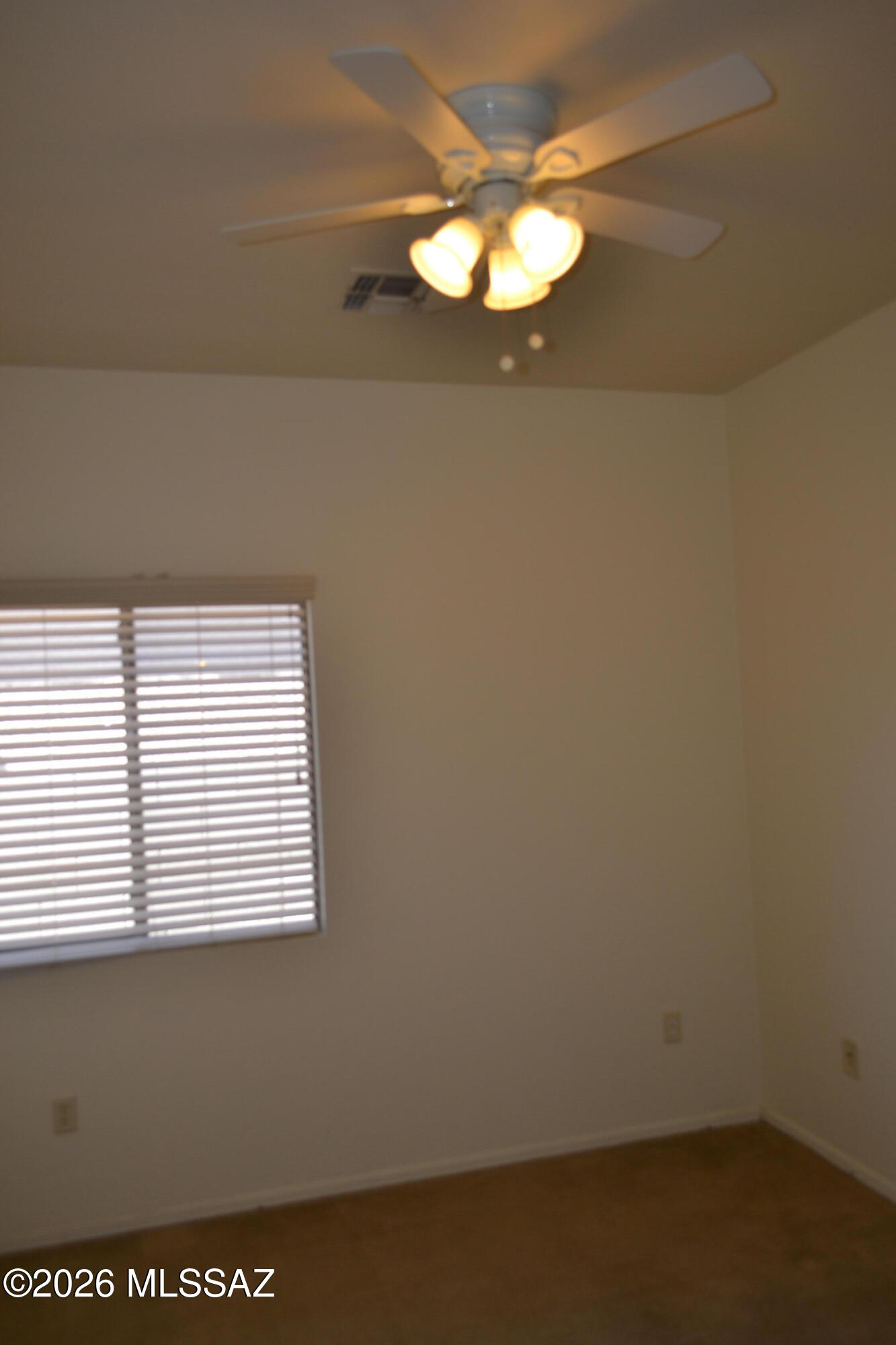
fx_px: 1008
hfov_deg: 47.9
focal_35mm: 27
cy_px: 672
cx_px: 448
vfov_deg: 67.4
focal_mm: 18
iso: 200
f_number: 4
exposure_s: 1/125
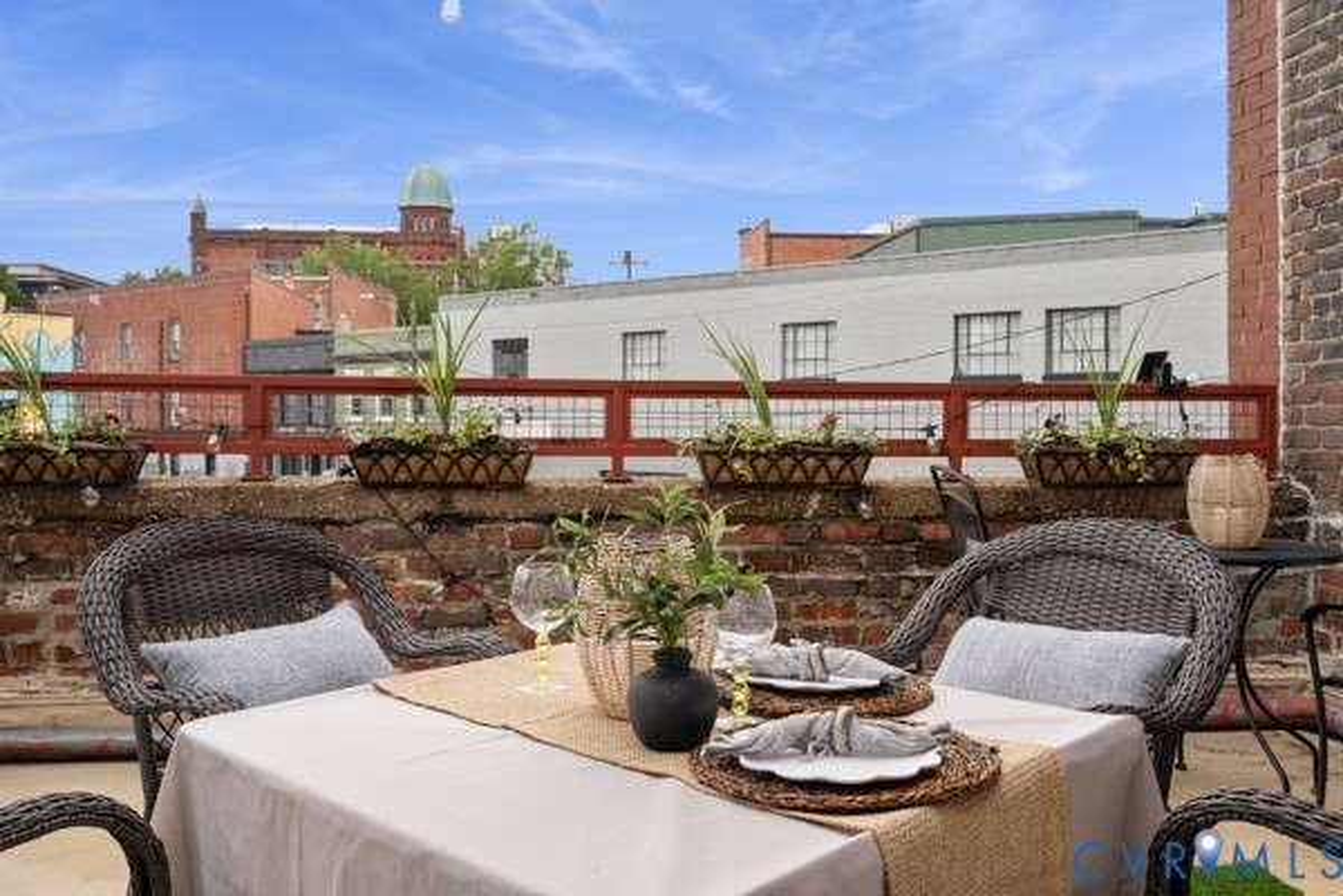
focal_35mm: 30
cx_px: 672
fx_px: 1119
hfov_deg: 61.9
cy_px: 448
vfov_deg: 43.6
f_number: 11
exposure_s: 1/100
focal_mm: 30
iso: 100
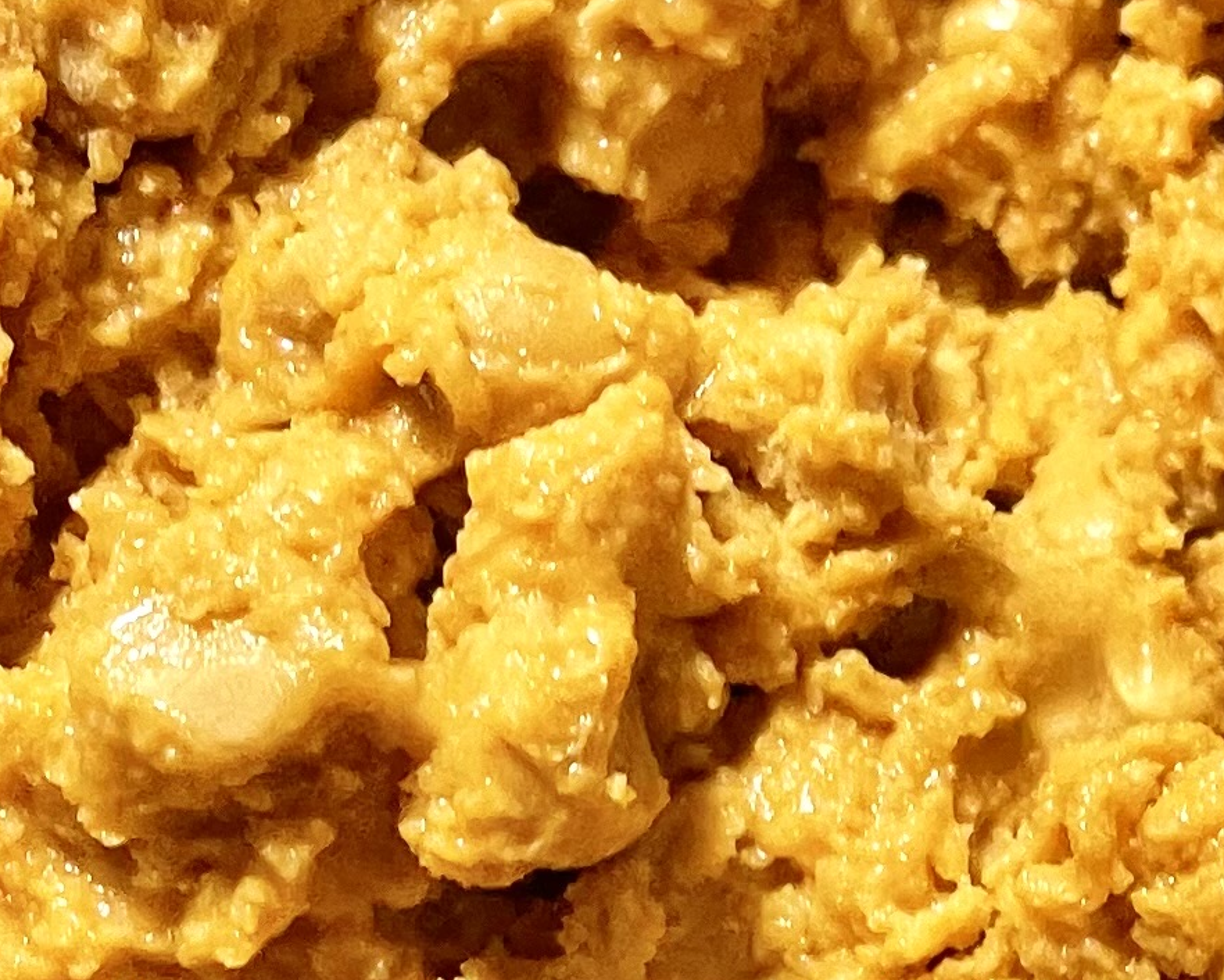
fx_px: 4203
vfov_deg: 13.0
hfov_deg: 15.8
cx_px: 1581
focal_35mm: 116
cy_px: 1105
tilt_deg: -67.0
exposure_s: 1/60
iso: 250
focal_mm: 4.2
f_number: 1.6
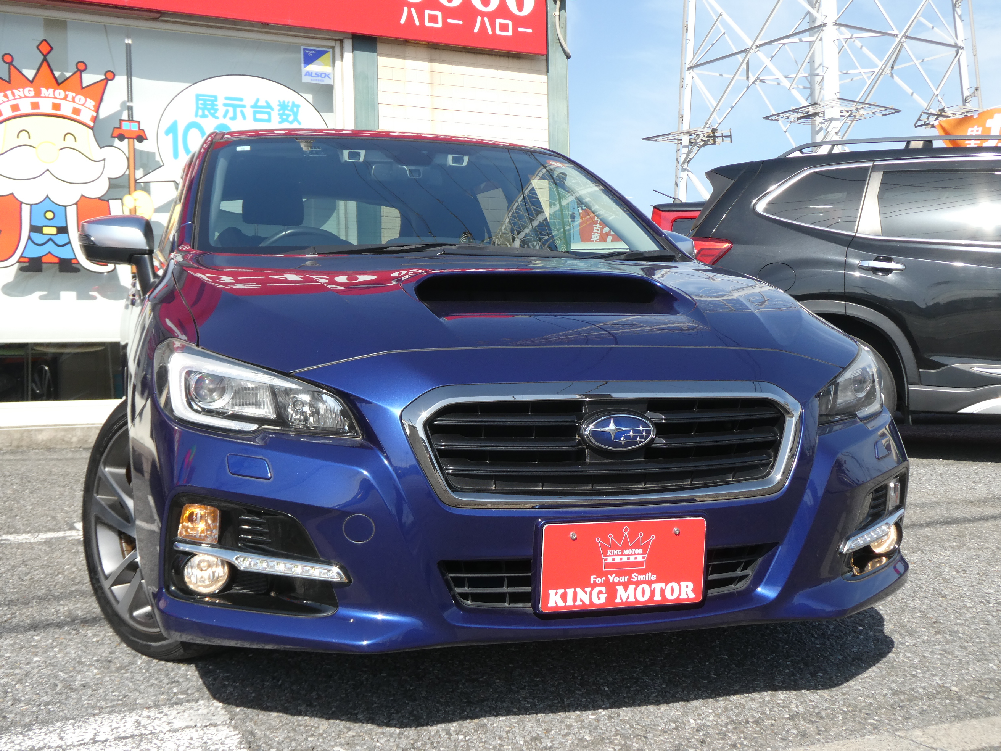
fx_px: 1157
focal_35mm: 40
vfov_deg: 36.0
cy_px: 376
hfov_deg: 46.8
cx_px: 500
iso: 80
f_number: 4
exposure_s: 1/400
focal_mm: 7.2
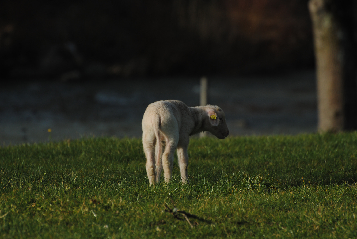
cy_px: 120
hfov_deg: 4.6
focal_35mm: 450
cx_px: 178
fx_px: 4468
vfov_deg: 3.1
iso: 200
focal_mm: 300
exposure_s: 1/1250
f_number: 5.6
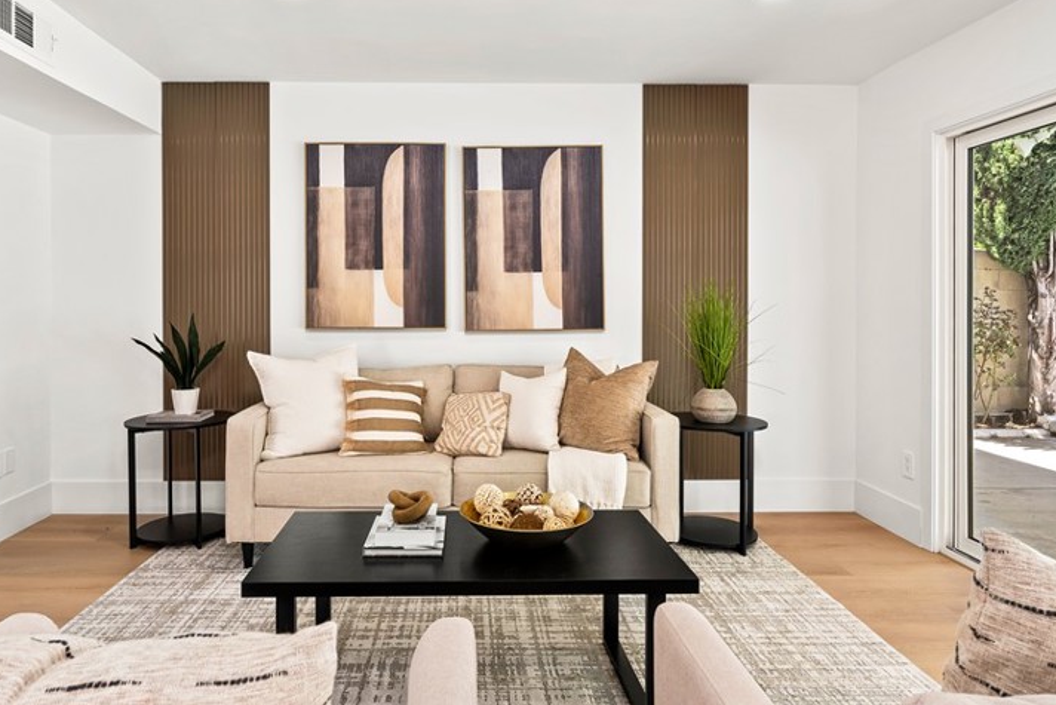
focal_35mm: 23
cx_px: 467
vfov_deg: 55.0
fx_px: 675
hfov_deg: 75.8
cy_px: 309
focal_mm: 16
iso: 160
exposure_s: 1/10
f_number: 8
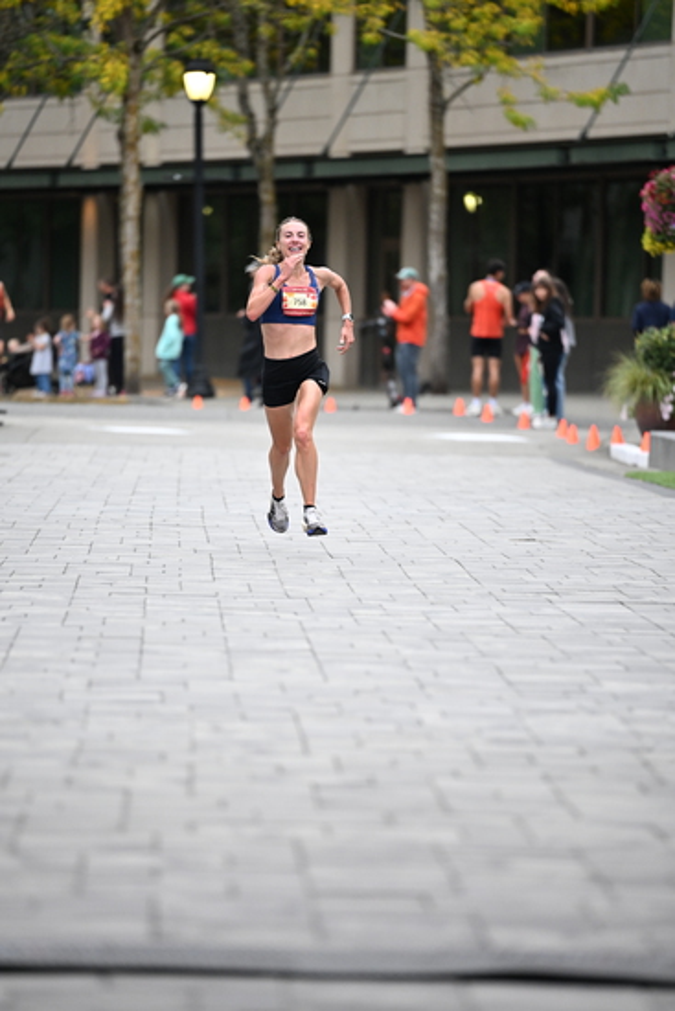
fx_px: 5621
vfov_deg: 10.3
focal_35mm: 200
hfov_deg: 6.9
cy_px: 506
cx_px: 338
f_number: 2.8
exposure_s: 1/1000
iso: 1600
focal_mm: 200
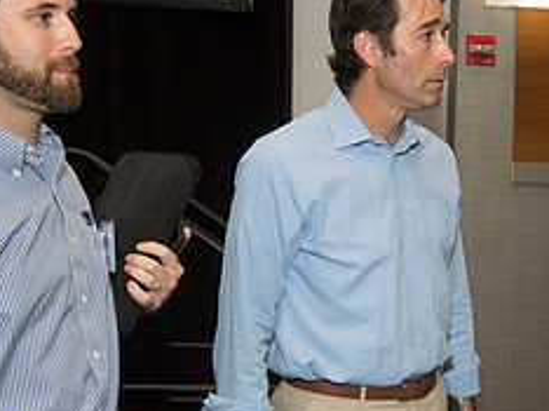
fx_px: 982
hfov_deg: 30.0
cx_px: 486
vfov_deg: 23.2
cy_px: 333
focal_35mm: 62
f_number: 5.6
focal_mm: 26
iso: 1250
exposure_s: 1/250
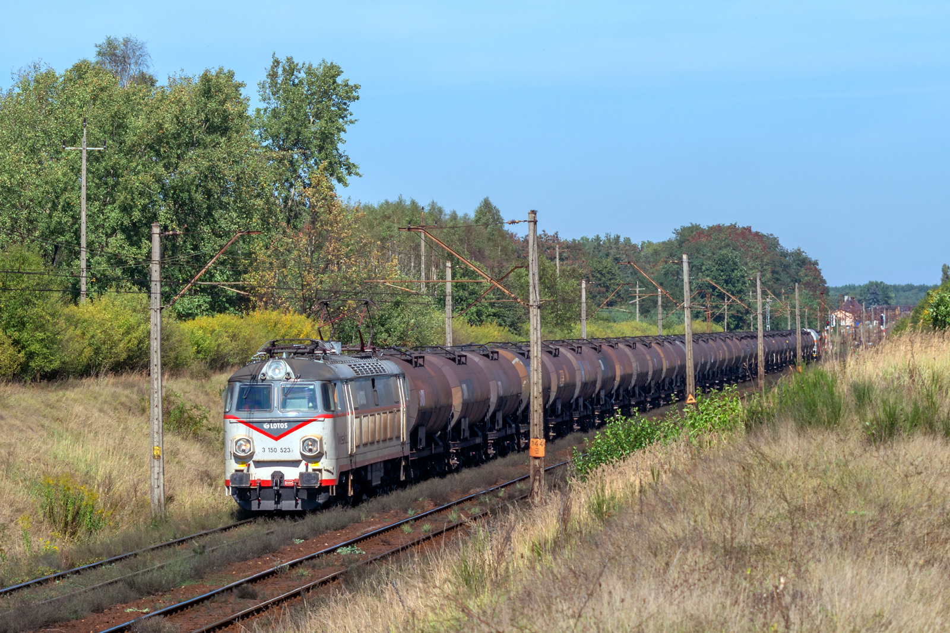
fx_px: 2771
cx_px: 475
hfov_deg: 19.5
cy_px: 316
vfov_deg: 13.0
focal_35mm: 105
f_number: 9
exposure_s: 1/320
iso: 100
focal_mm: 70
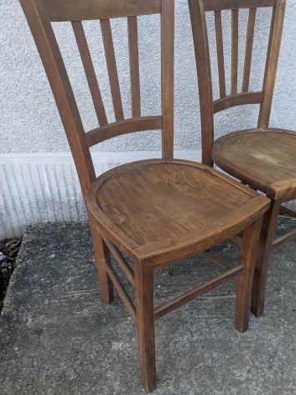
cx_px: 194
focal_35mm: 34
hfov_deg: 41.3
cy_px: 244
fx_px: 388
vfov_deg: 53.4
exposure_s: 1/459
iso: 155
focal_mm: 5.43
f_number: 1.89
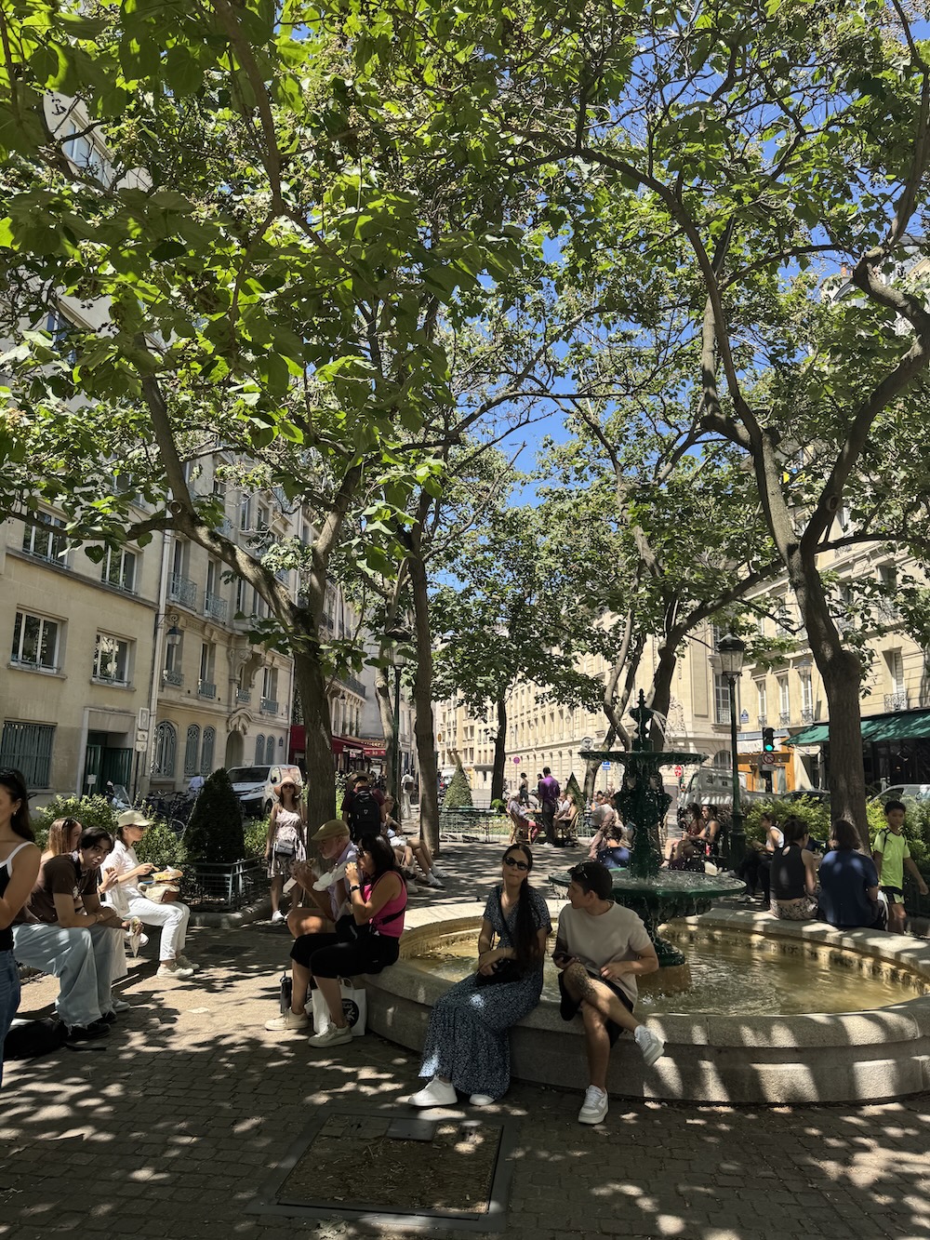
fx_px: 860
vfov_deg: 71.6
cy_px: 620
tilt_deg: +9.8
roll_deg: -1.3
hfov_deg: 56.8
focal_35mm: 24
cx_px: 465
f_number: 1.78
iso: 80
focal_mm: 6.76
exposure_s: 1/1193
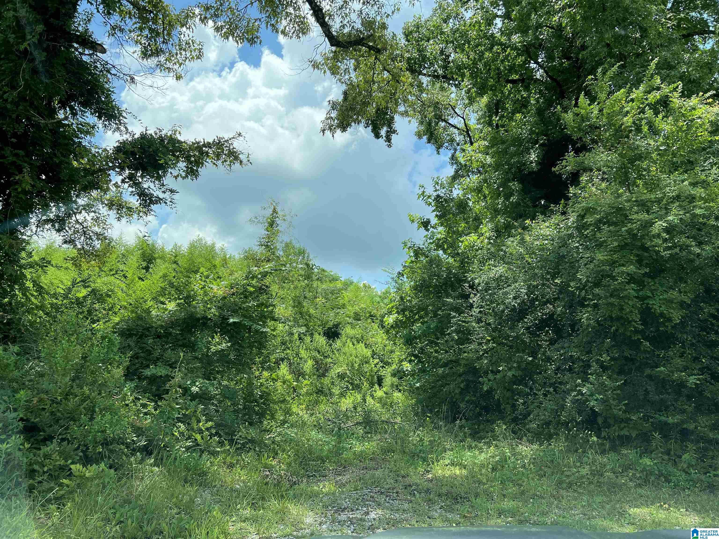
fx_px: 540
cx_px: 360
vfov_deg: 53.1
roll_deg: -3.3
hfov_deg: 67.3
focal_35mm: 26
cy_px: 270
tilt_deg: +13.7
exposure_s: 1/2123
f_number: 1.5
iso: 50
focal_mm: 5.7
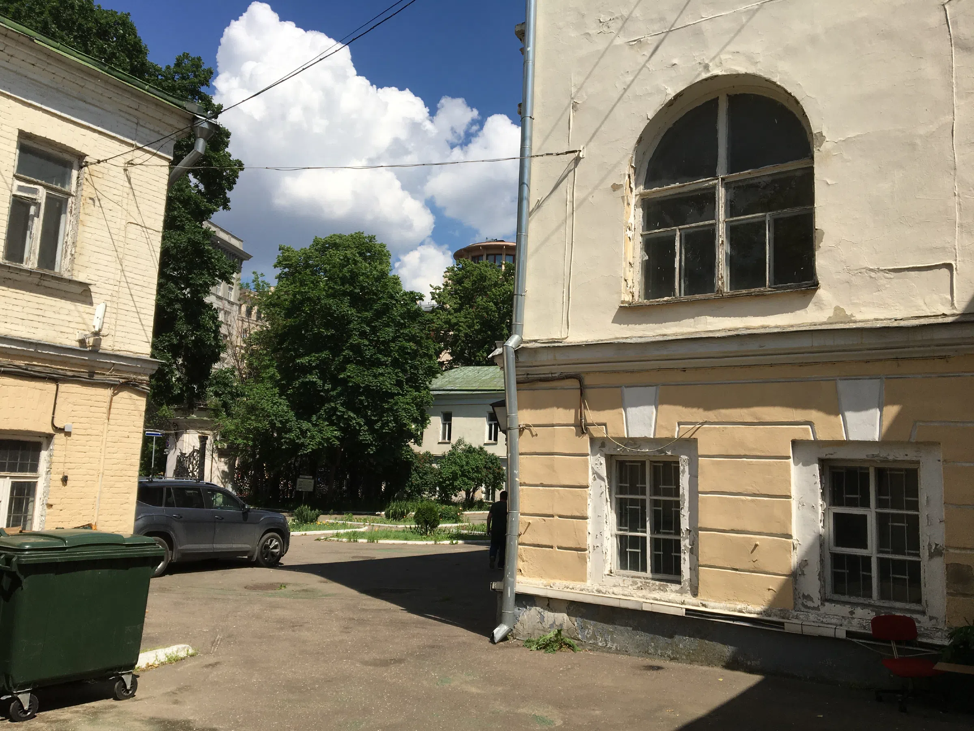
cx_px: 487
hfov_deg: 61.7
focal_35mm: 29
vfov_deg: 48.2
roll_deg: -2.4
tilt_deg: +9.4
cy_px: 366
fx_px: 816
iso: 25
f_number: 2.2
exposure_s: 1/2481
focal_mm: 4.15
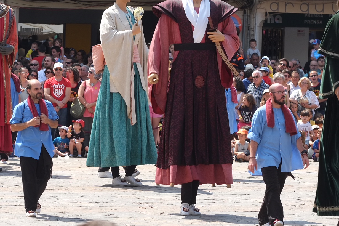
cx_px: 90
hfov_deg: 7.7
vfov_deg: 5.1
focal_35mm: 269
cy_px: 107
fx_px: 2533
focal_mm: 90
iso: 640
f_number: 4
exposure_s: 1/2000
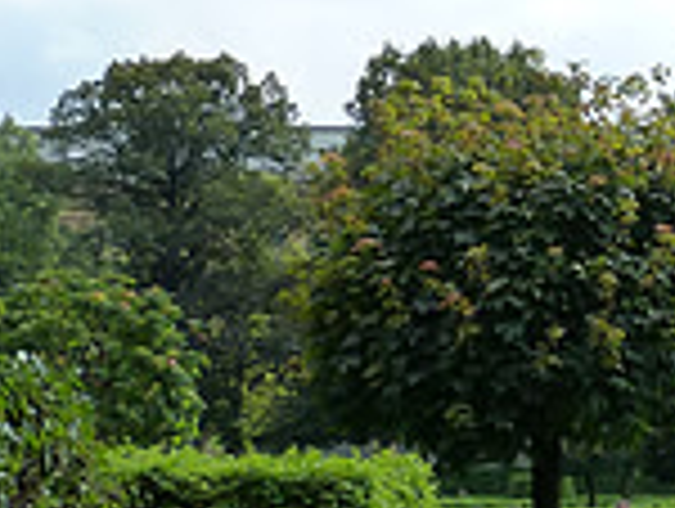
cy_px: 321
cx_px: 1004
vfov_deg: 8.8
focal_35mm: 170
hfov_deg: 11.2
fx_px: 3320
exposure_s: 1/400
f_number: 4
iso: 125
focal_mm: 7.3
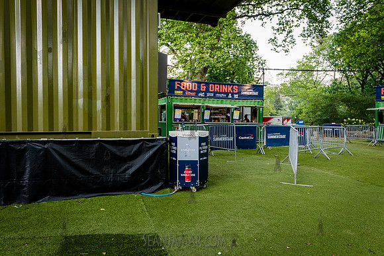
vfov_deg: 51.5
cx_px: 192
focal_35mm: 25
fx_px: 266
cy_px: 128
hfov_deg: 71.7
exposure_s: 1/400
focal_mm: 24
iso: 2000
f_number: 4.5
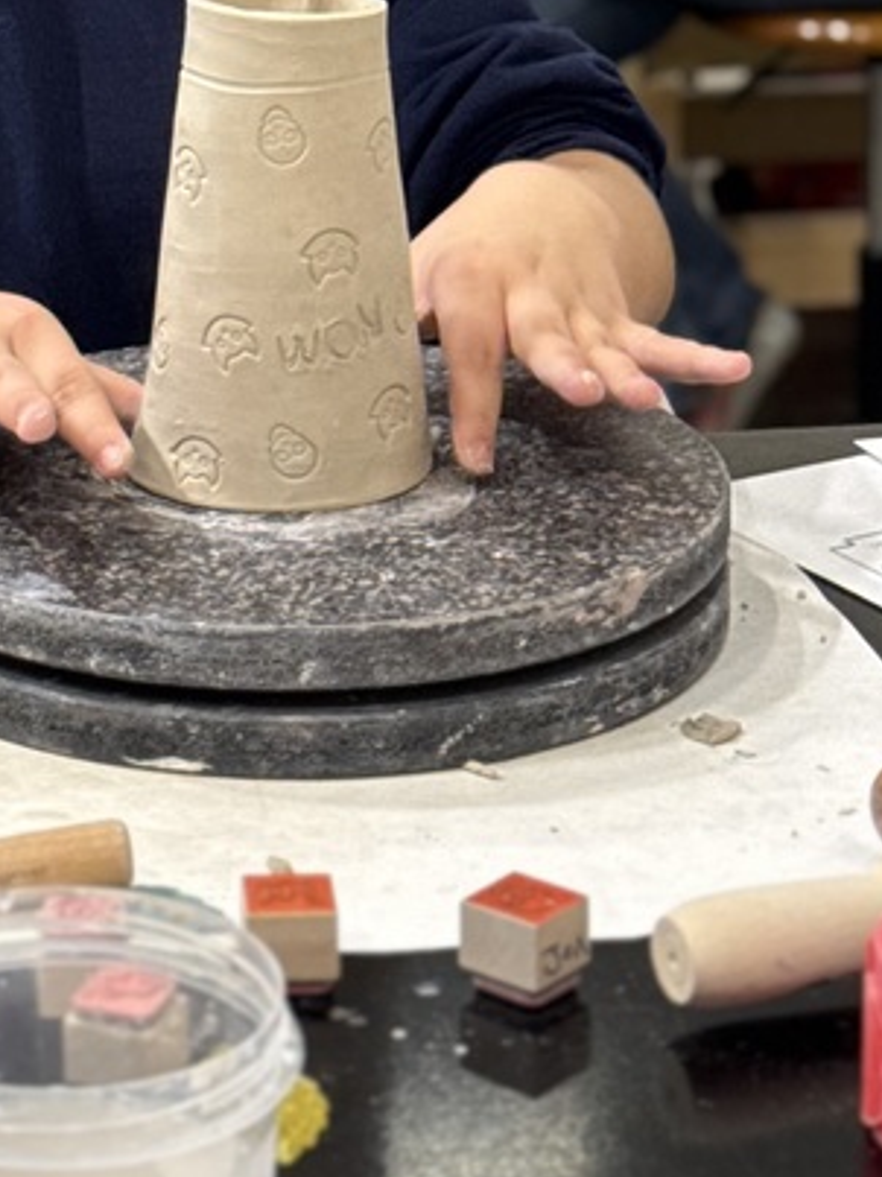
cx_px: 58
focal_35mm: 122
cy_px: -53
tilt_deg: -12.4
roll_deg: +0.6
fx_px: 4147
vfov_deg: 15.8
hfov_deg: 12.0
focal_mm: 6.76
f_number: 1.78
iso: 100
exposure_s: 1/60
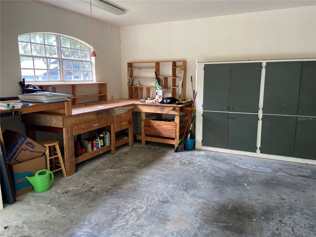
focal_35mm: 26
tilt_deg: -10.1
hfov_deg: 67.3
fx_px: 237
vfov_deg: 53.1
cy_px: 118
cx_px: 158
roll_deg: +0.6
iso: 125
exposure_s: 1/60
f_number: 1.8
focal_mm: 4.25
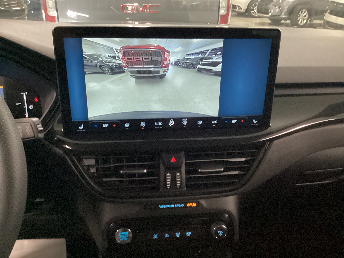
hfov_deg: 58.4
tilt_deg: -27.4
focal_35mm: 31
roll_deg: -1.6
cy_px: 129
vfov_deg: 45.4
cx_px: 172
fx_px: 308
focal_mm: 3.3
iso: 640
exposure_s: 1/30
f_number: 2.4
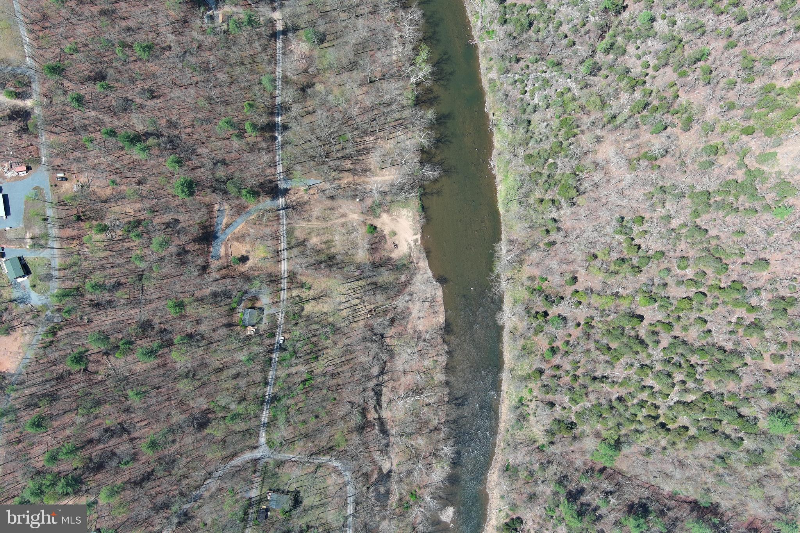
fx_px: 644
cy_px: 266
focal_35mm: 29
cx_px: 400
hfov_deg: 63.7
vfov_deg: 45.0
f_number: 2.8
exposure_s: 1/646
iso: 100
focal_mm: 10.57
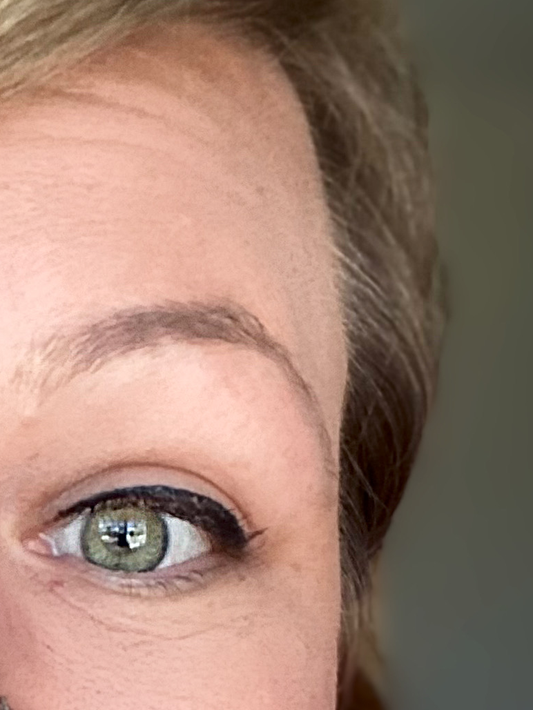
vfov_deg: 20.6
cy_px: 815
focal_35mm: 90
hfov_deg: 15.5
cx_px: -191
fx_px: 1847
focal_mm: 2.71
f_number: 2.2
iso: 100
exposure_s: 1/81
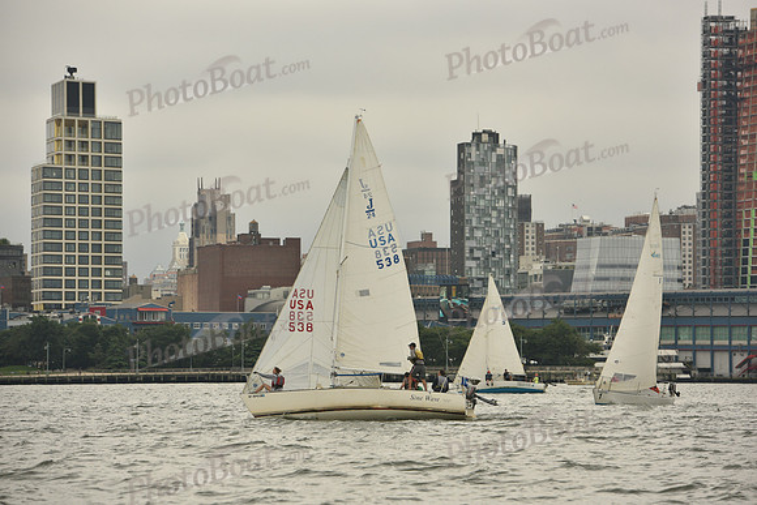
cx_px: 378
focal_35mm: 155
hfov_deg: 13.2
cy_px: 252
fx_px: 3260
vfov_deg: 8.9
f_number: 6.3
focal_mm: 155
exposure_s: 1/1600
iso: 320
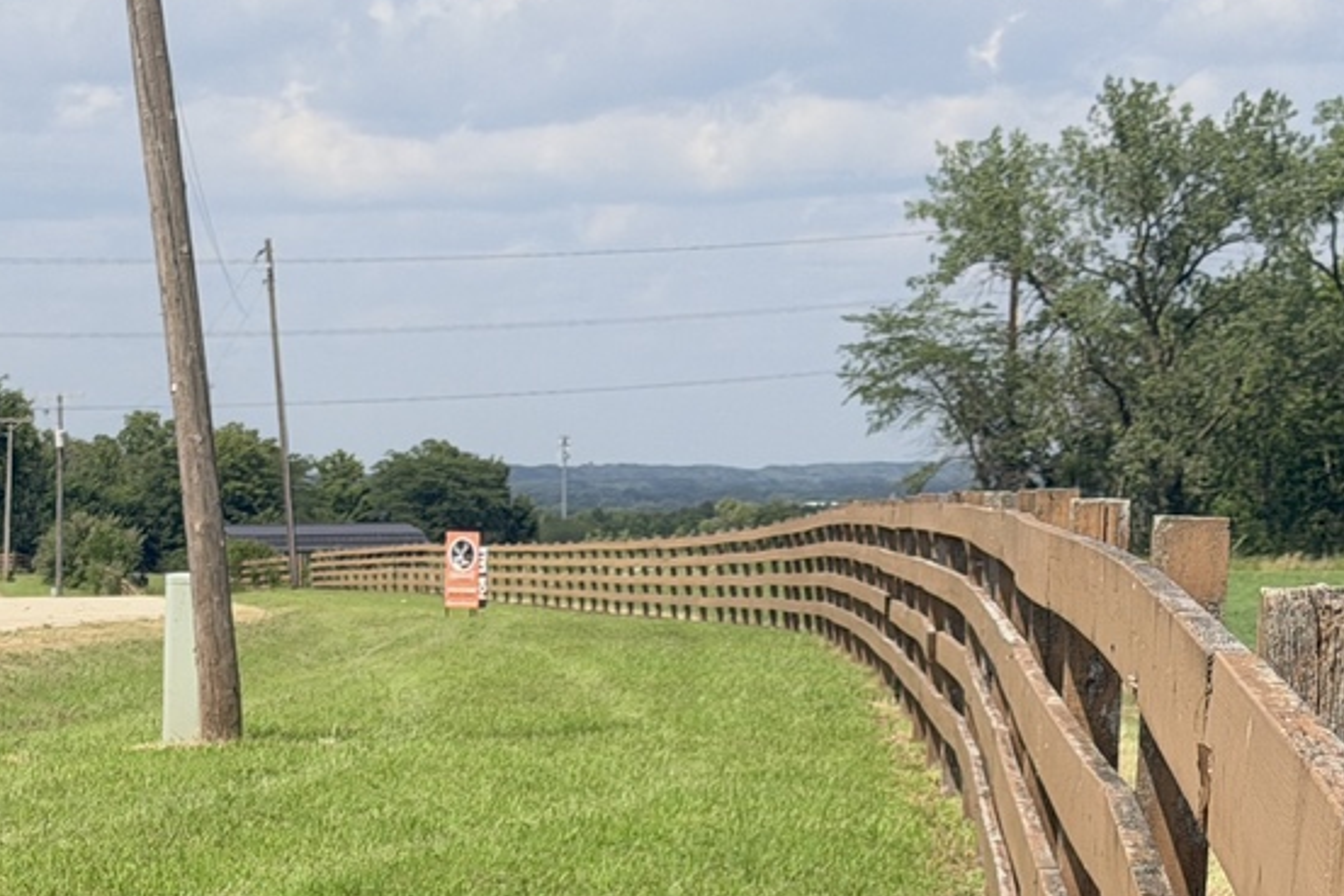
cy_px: 1119
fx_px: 4854
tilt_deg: -7.8
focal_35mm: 130
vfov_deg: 10.4
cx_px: 148
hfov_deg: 15.6
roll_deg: +0.6
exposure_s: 1/5587
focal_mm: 6.76
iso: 64
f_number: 1.78
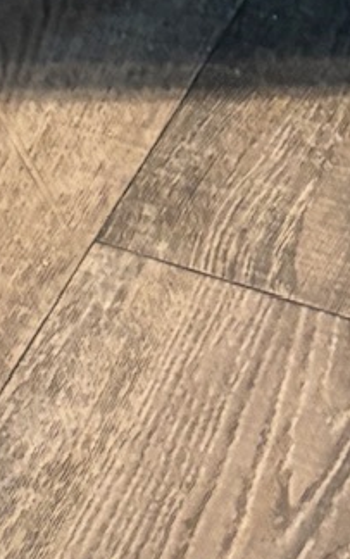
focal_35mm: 174
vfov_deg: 9.7
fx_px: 2651
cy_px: -1018
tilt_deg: -20.5
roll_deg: +0.4
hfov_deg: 7.5
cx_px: 419
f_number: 1.6
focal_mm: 5.96
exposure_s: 1/60
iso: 400
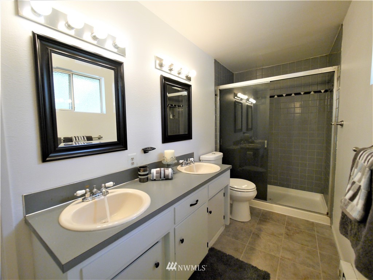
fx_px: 151
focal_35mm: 14
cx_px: 186
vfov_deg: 85.7
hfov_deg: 102.1
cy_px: 140
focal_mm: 7
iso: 640
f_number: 2.8
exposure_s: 1/125
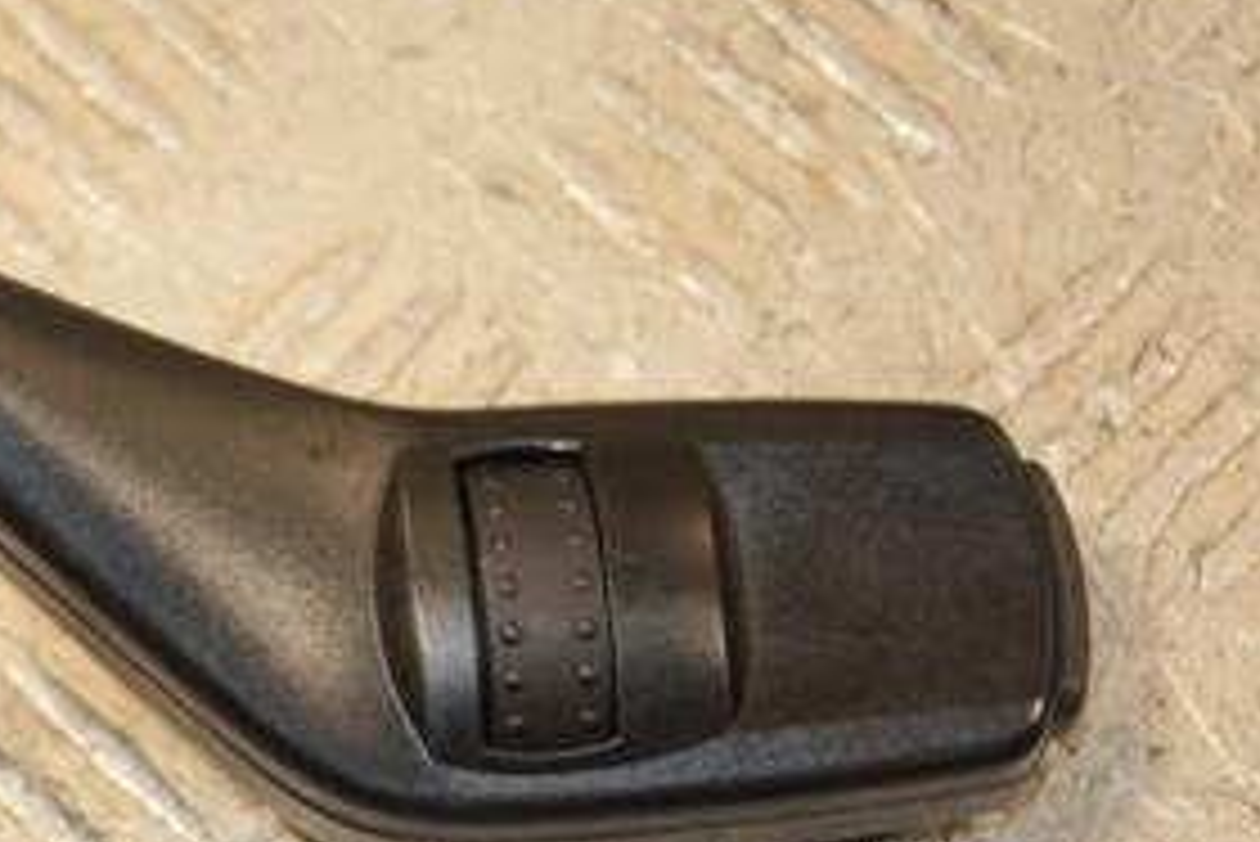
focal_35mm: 212
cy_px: 405
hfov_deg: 9.6
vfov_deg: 6.5
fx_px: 7423
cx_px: -72
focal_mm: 66
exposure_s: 1/200
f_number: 5.3
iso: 800
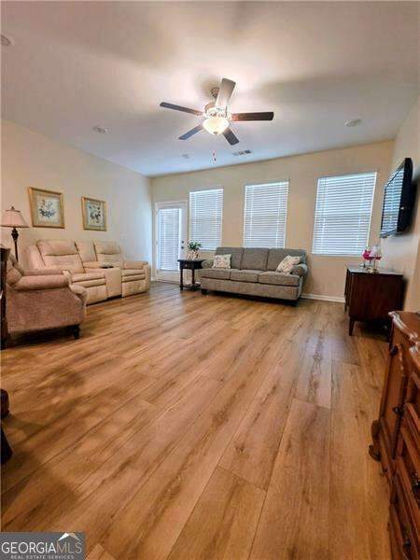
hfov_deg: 89.9
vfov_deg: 106.2
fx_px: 210
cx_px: 210
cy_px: 280
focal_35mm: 13
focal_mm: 2.2
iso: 250
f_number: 1.9
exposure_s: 1/60
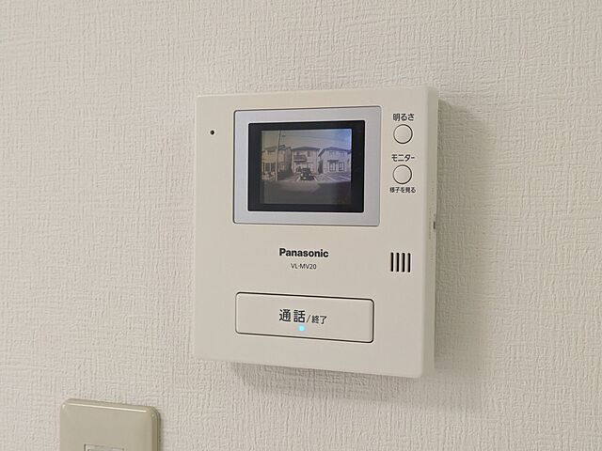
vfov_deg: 28.6
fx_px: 887
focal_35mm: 51
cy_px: 226
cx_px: 301
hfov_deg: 37.5
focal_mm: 5.43
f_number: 1.89
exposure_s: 1/120
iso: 190
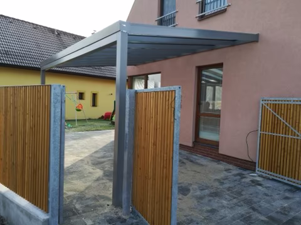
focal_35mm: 26
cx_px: 150
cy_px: 112
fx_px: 226
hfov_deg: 67.3
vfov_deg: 53.1
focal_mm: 3.83
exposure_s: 1/203
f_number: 2.2
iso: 50
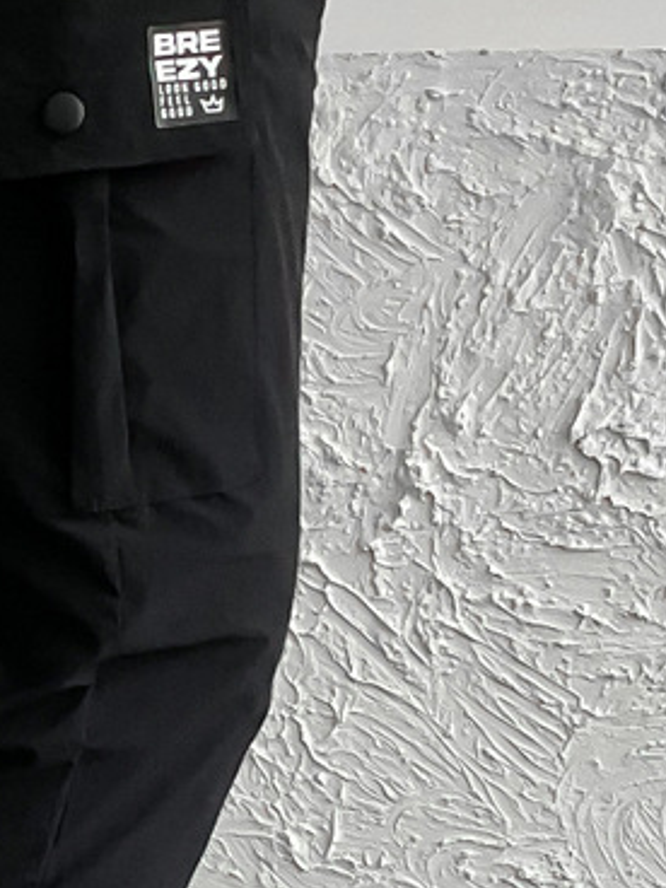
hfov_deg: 11.5
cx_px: -113
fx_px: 3232
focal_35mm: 126
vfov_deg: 15.6
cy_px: 647
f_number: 1.8
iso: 64
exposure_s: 1/100
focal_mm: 3
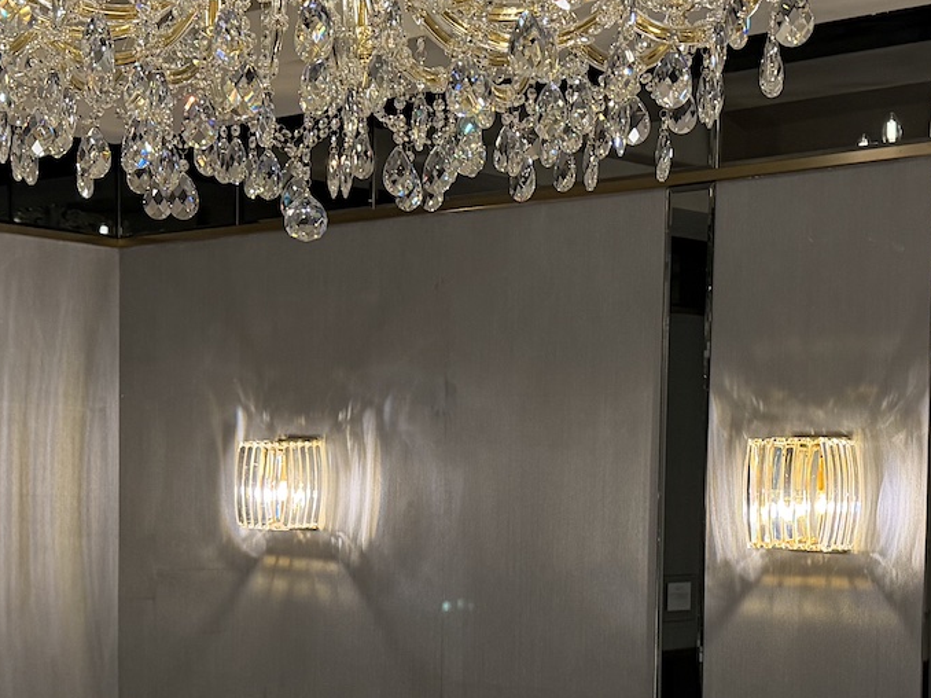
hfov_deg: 28.5
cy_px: 537
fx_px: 1828
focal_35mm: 68
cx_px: 356
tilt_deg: -2.9
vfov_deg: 21.4
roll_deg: -0.3
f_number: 1.78
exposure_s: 1/50
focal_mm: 6.76
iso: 250
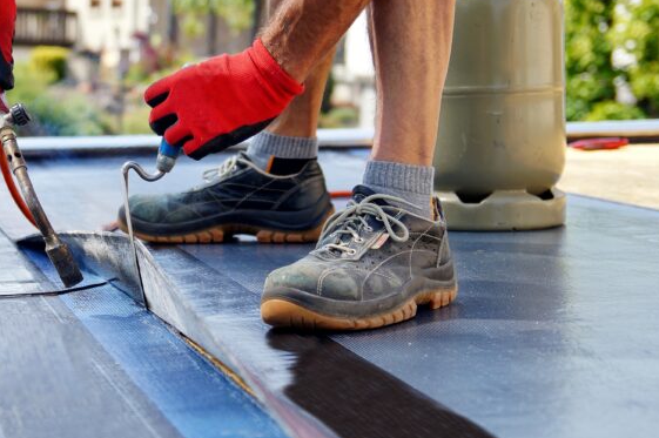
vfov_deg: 14.2
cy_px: 217
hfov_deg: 21.1
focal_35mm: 96
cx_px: 167
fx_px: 1754
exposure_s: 1/500
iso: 100
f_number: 2.8
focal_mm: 35
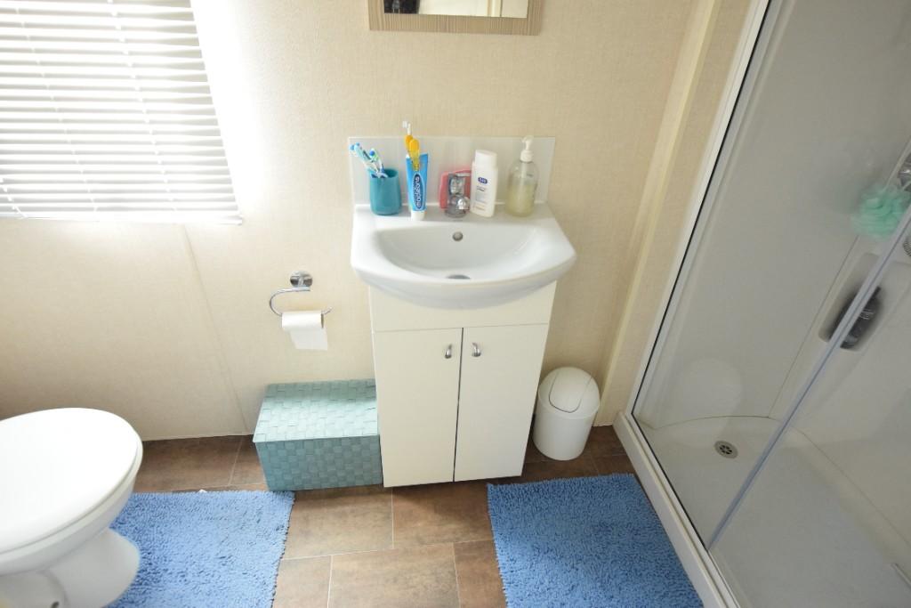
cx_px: 456
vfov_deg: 63.2
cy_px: 304
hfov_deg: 85.4
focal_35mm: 20
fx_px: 493
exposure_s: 1/100
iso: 3200
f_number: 5
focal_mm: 13
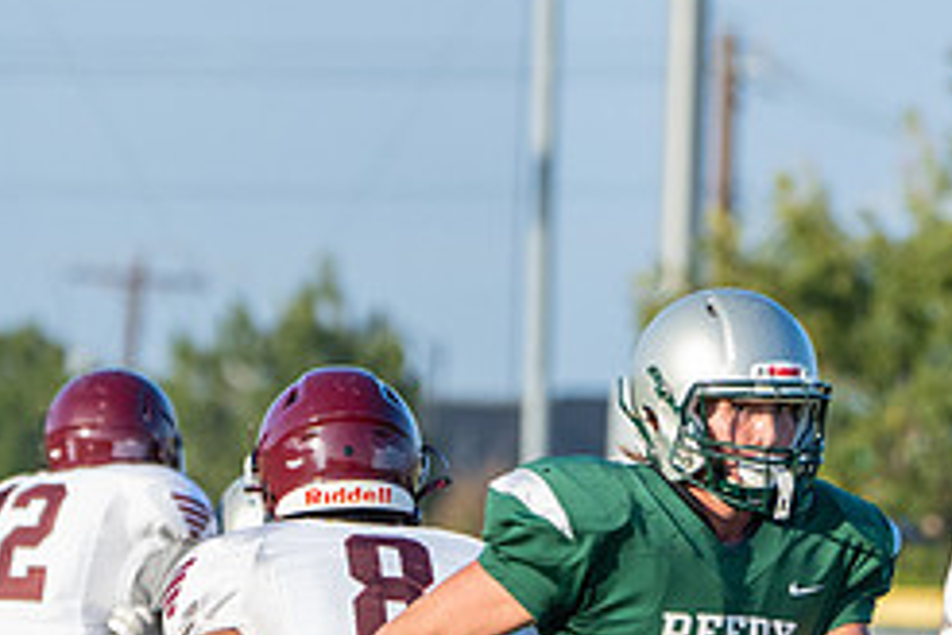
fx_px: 21260
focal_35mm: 804
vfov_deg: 1.7
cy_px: 771
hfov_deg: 2.6
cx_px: 744
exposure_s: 1/1250
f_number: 5.6
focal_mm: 226
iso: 500
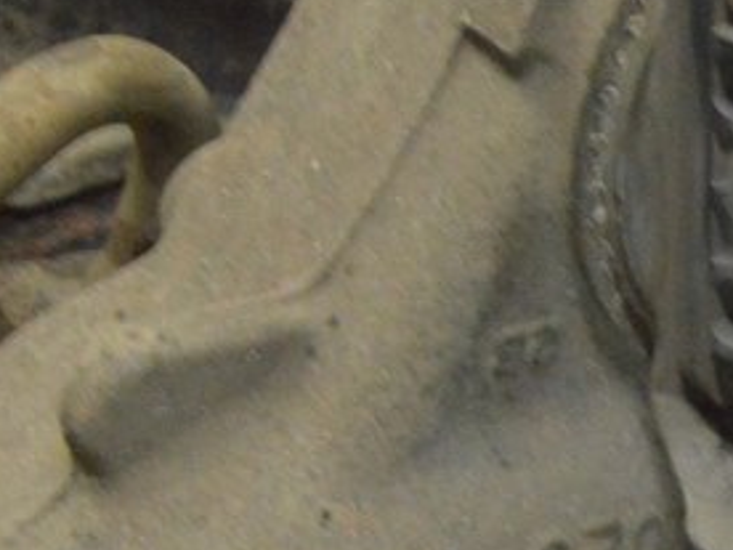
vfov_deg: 7.3
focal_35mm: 203
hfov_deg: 9.3
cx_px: 1267
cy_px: 251
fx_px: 4299
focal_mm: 38
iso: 6400
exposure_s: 1/15
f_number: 20
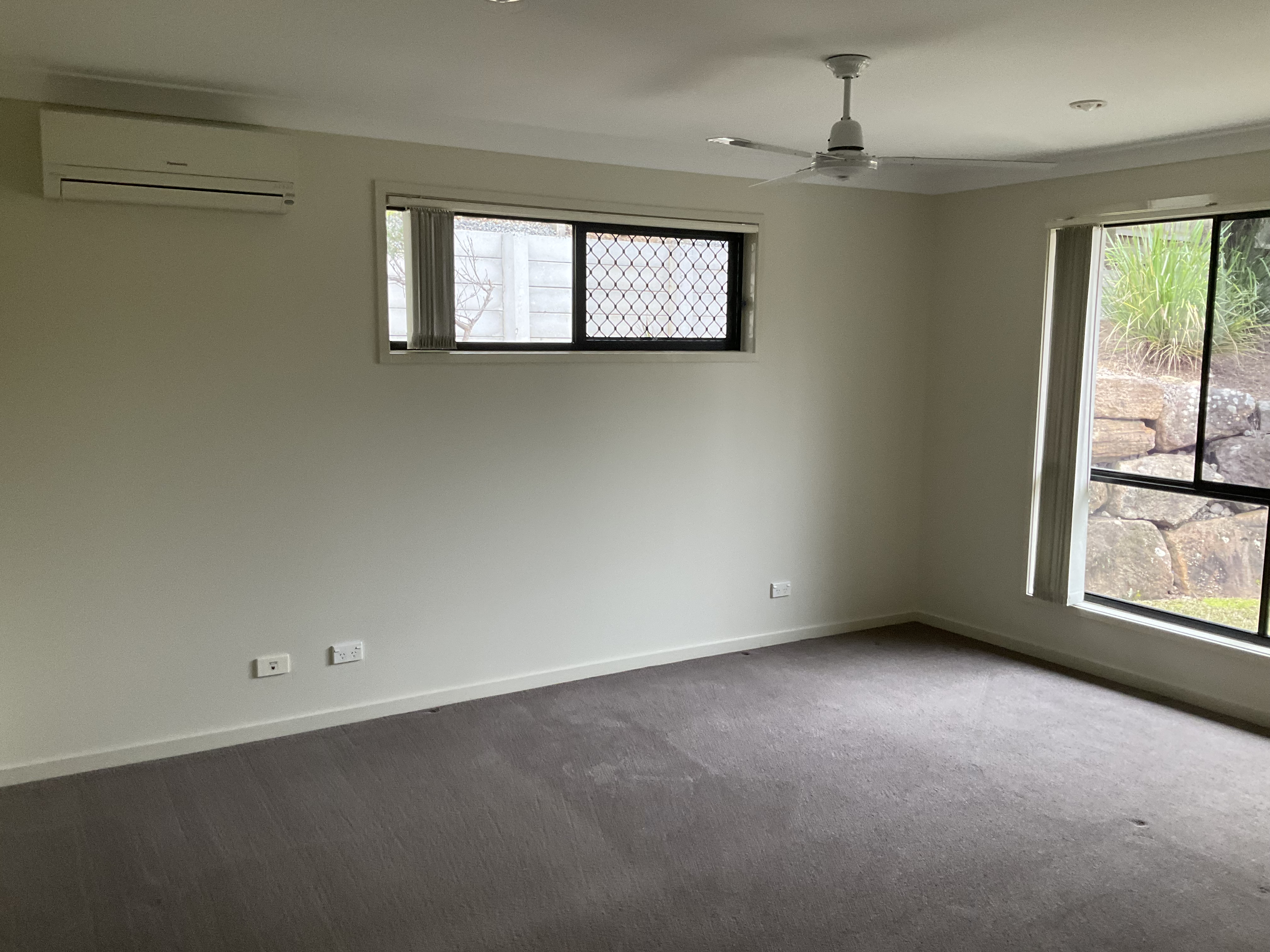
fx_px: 1064
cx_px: 635
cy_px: 476
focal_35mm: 29
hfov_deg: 61.7
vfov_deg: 48.2
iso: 160
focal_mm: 3
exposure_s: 1/60
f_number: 1.8
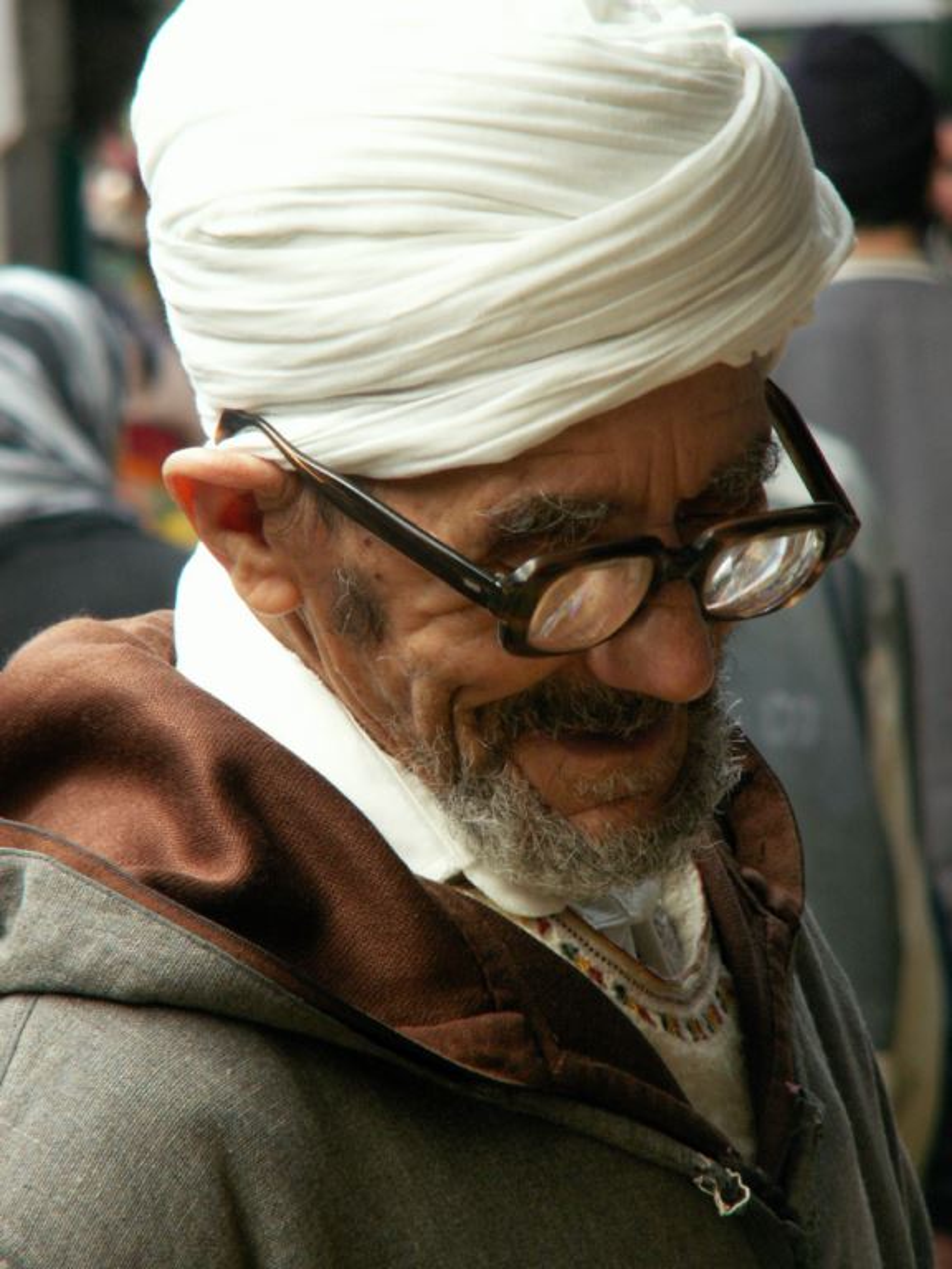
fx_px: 10267
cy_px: 634
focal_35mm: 280
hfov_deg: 5.3
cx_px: 476
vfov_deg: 7.1
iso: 160
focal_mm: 45.88
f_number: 4.5
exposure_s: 1/50
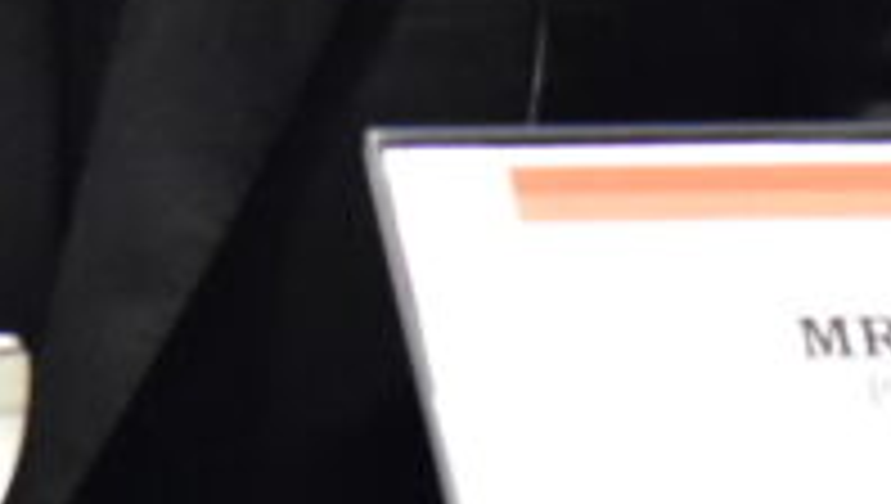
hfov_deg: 2.3
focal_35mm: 951
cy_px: -788
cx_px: 450
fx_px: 22498
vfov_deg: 1.3
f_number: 6.3
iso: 6400
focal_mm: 100
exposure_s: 1/125
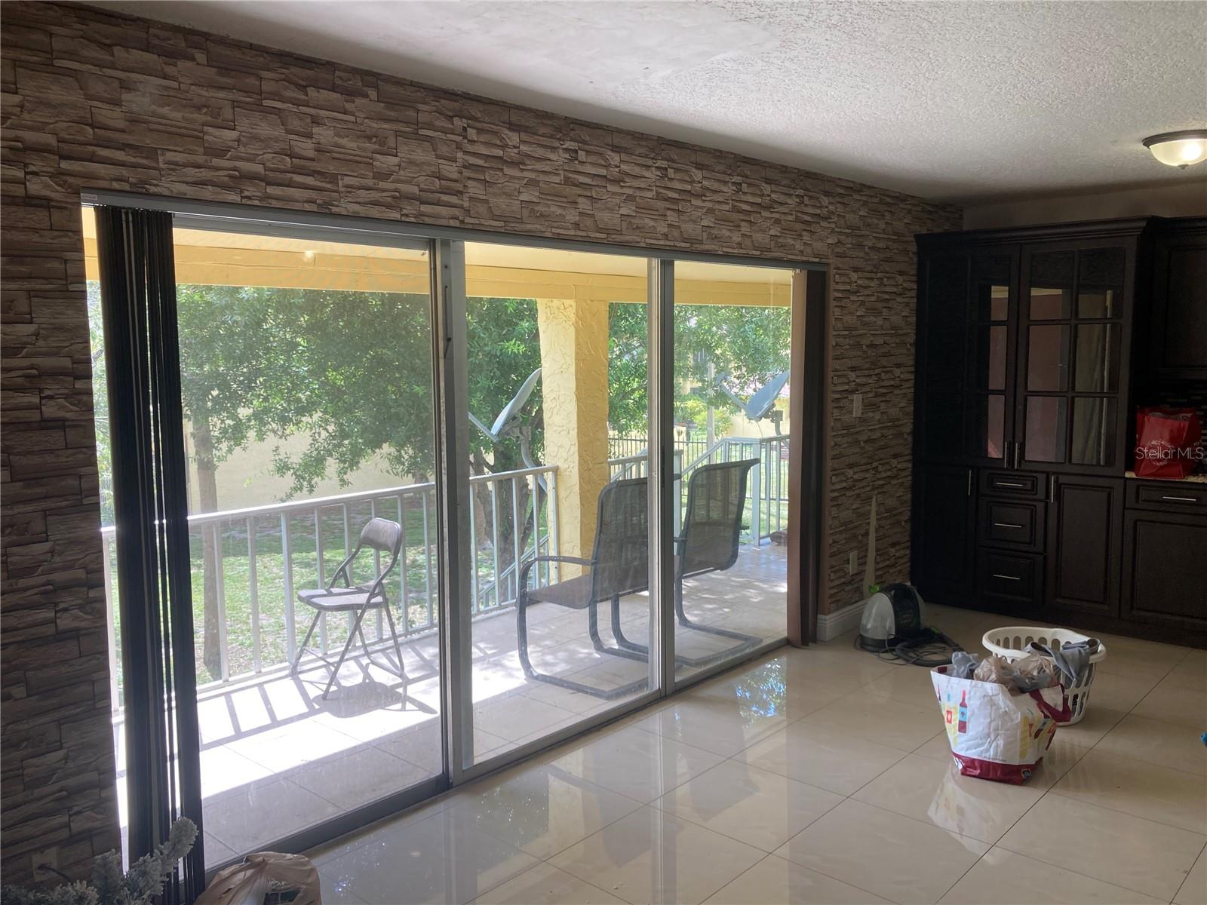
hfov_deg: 63.4
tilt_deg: -6.1
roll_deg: -0.3
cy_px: 452
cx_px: 604
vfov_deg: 49.7
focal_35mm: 28
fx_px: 976
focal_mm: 3.99
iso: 25
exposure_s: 1/120
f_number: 1.8
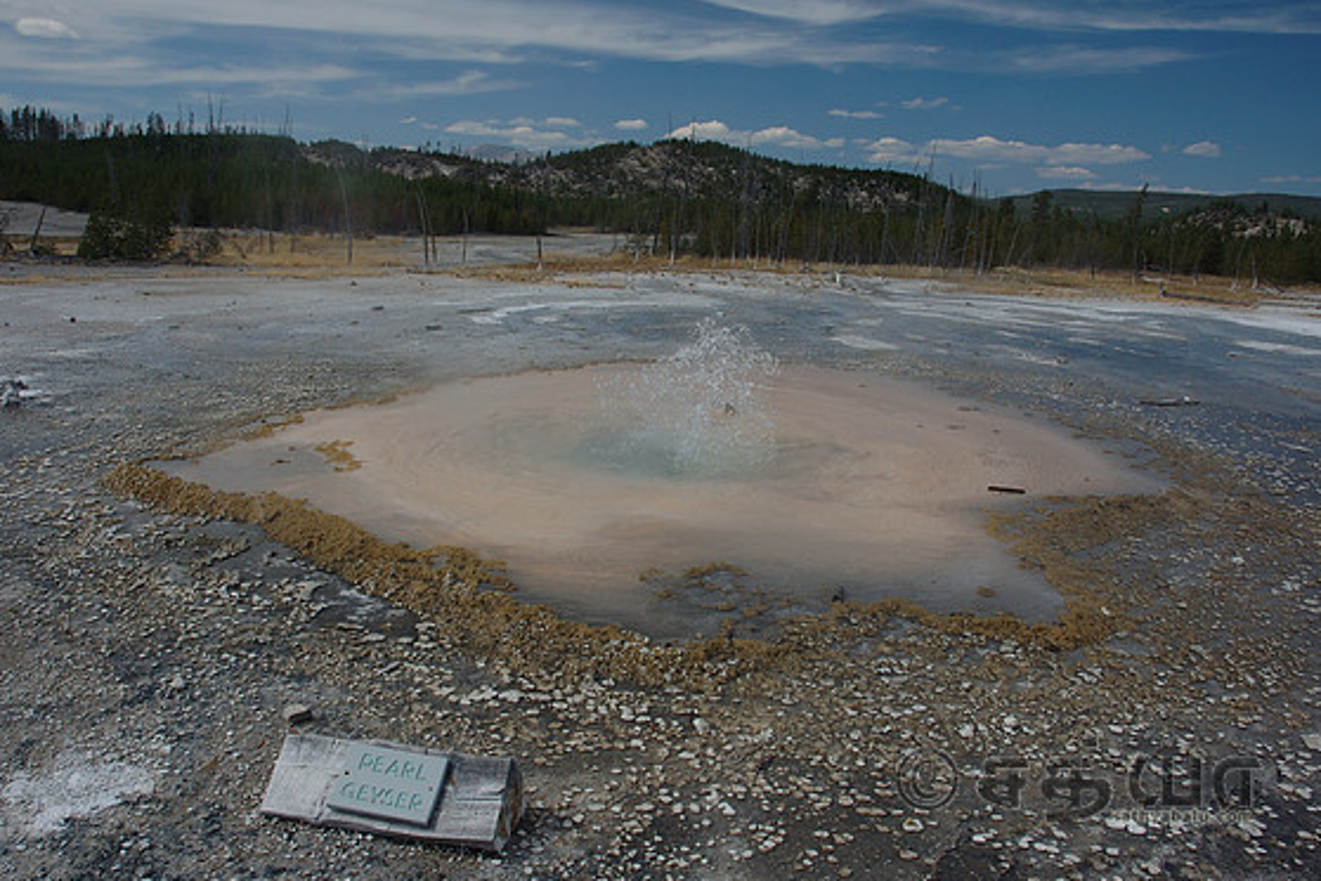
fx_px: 1028
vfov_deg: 46.4
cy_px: 453
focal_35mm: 28
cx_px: 650
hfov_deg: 65.5
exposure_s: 1/250
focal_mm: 18
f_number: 8
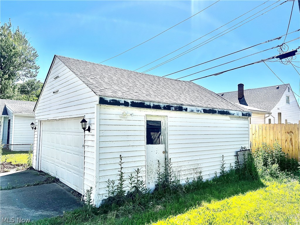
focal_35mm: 26
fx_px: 225
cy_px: 112
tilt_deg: +2.9
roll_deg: -1.5
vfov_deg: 53.1
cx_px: 150
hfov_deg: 67.3
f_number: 1.5
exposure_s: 1/4274
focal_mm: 5.7
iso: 50
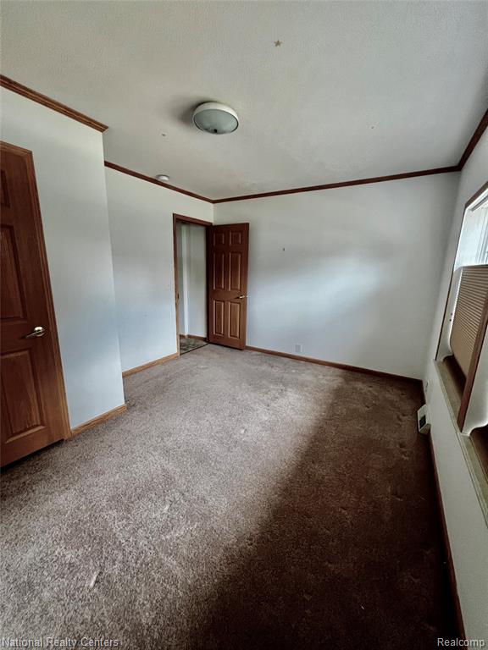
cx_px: 244
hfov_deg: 89.9
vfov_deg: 106.2
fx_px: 244
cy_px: 325
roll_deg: -0.8
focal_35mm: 13
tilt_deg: -11.6
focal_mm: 1.57
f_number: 1.8
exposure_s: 1/99
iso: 250
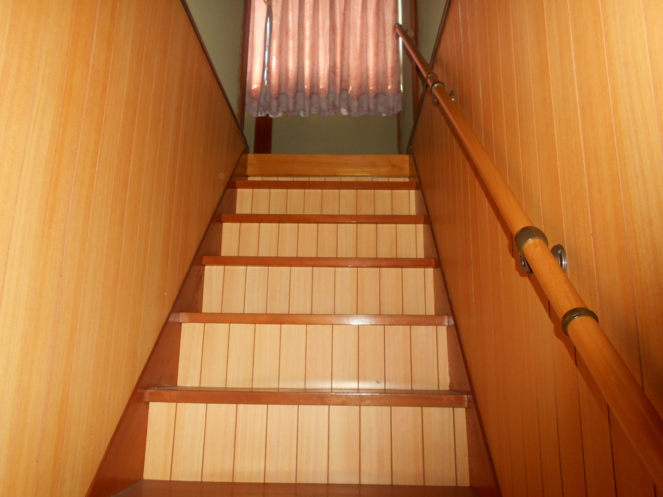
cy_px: 248
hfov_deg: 67.3
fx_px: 498
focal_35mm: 26
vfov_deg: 53.1
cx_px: 332
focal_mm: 4.6
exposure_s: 1/25
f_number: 3.2
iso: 200
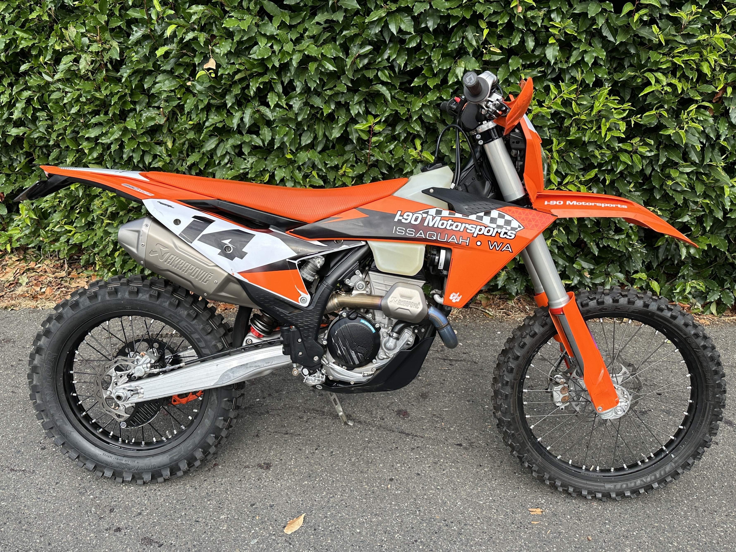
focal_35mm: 24
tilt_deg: -21.6
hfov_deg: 71.6
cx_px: 368
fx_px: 510
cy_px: 276
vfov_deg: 56.8
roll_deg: -0.4
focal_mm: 6.86
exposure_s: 1/1198
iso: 80
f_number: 1.78
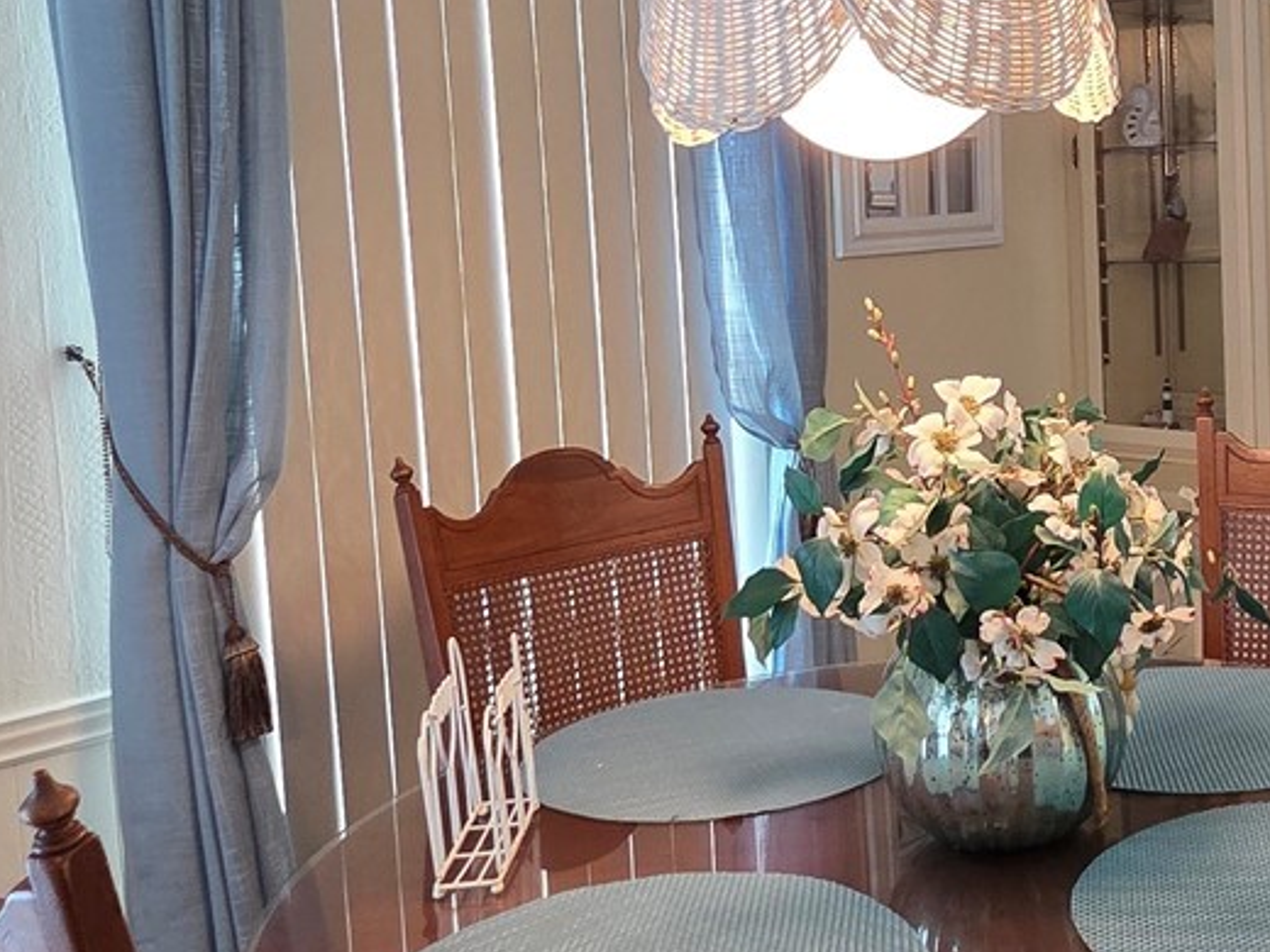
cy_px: 327
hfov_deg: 44.7
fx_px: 1468
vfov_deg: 35.6
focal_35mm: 40
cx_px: 1004
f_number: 2.2
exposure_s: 1/60
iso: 250
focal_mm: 2.2
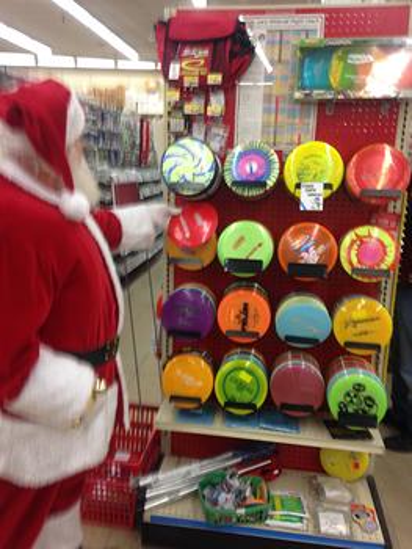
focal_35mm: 33
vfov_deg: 55.3
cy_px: 274
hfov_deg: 43.0
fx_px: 523
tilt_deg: -4.2
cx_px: 206
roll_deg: -2.6
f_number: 2.4
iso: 50
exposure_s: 1/24
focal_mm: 4.12
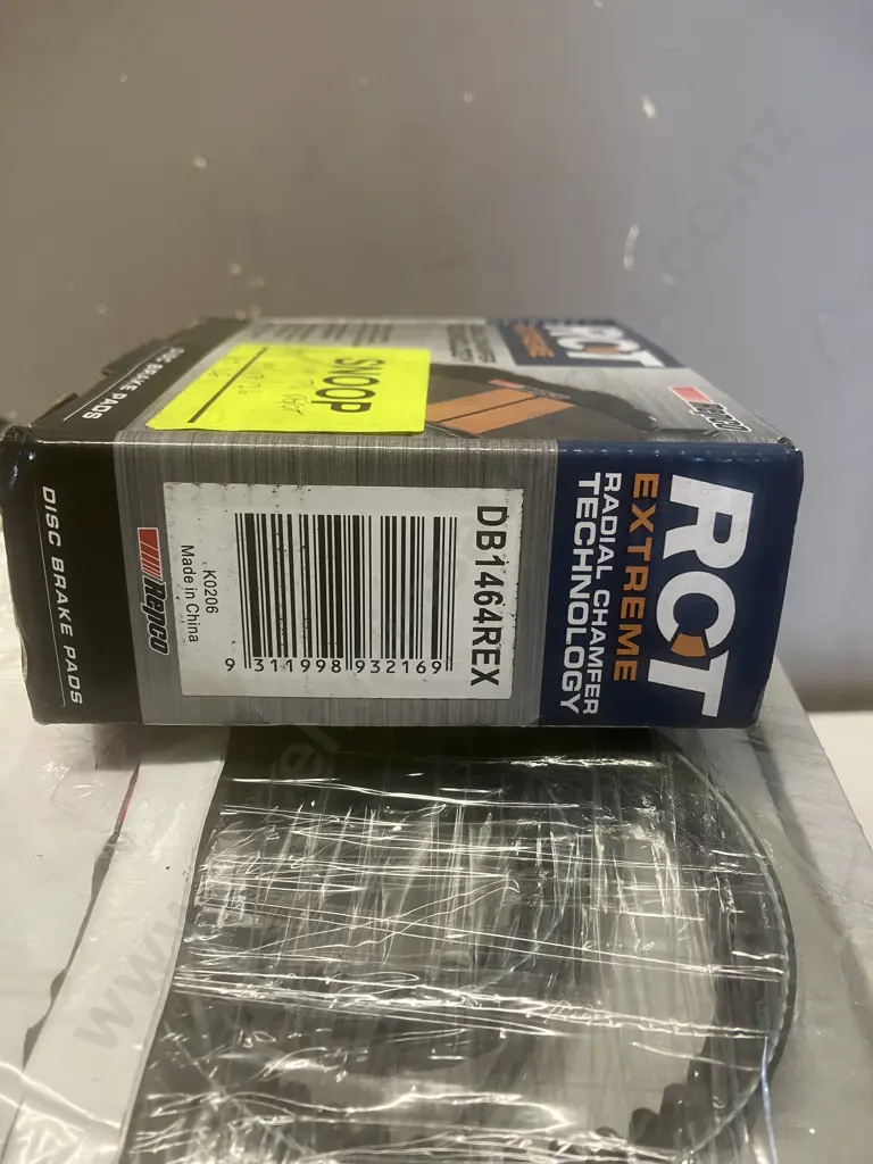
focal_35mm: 28
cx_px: 436
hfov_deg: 49.7
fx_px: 942
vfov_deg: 63.4
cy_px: 582
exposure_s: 1/50
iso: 80
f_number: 1.8
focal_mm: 3.99
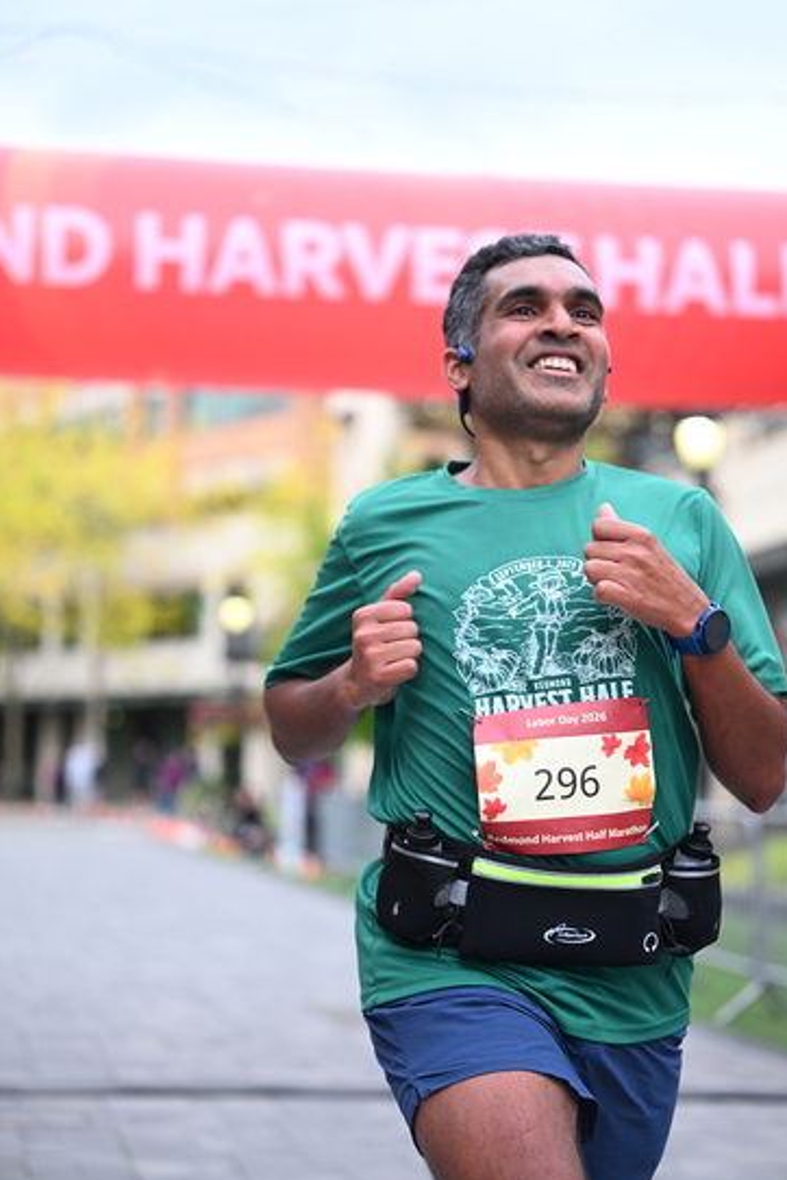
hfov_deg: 17.1
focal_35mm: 80
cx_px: 395
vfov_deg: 25.4
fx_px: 2623
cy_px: 591
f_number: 2.8
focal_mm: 79
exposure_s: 1/1600
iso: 1000
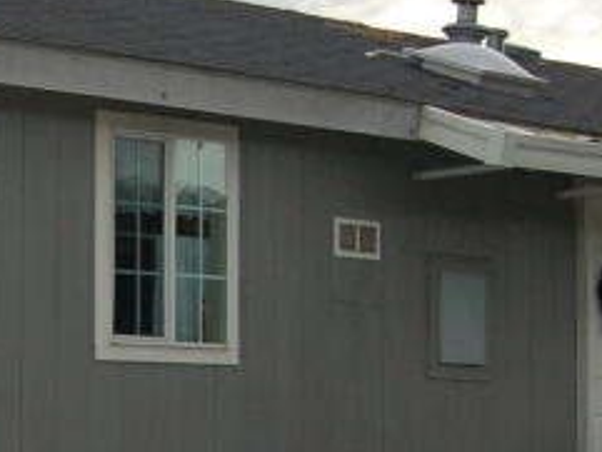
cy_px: 380
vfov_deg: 10.7
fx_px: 2401
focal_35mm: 138
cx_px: 9
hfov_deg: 14.1
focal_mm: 20
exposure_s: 1/500
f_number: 5
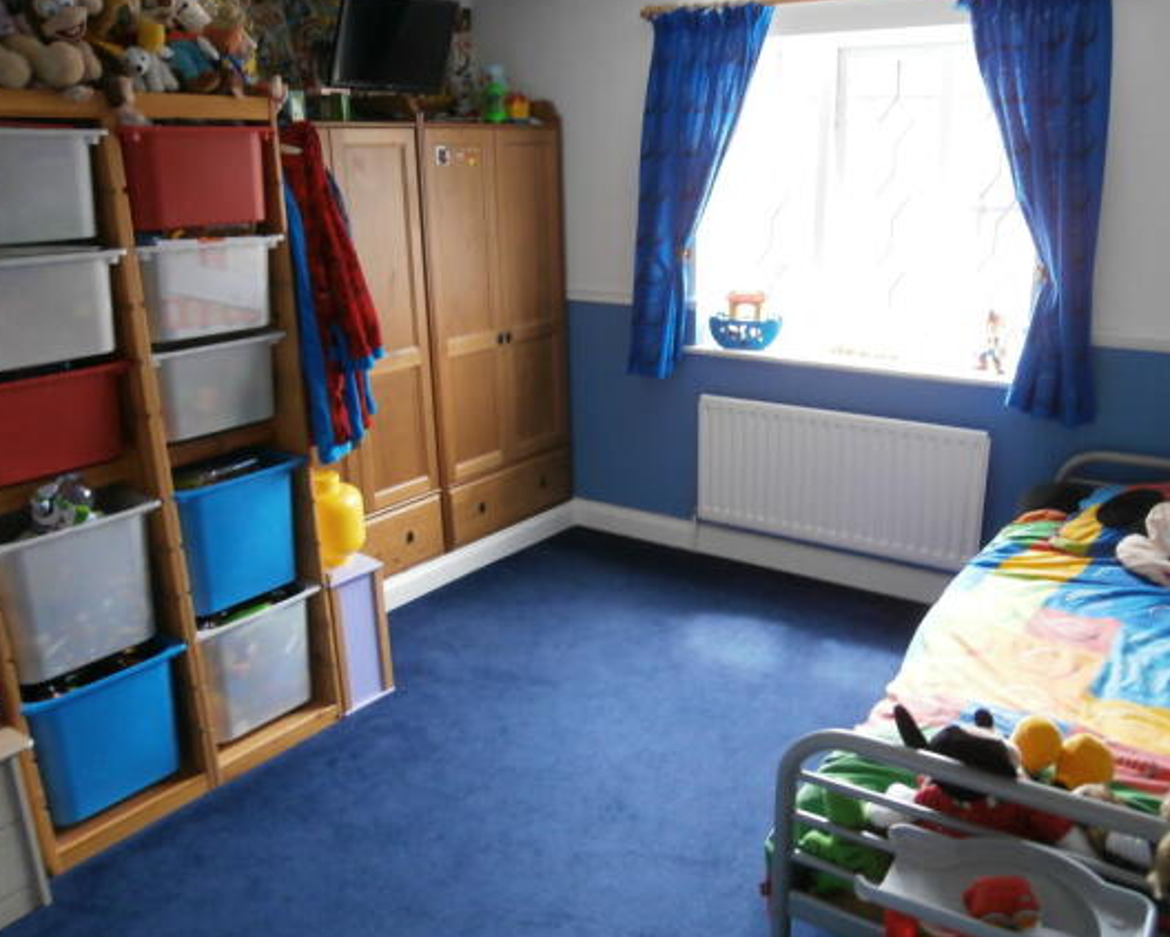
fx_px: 970
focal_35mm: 28
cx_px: 613
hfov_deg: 62.2
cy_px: 473
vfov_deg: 51.6
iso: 200
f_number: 2.8
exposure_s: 1/30
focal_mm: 4.7
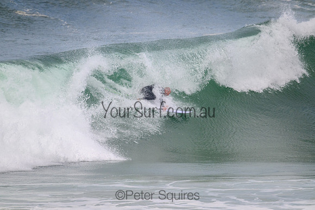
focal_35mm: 800
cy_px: 105
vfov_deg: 1.7
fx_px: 7001
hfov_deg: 2.6
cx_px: 158
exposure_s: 1/2000
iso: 1100
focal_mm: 800
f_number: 11
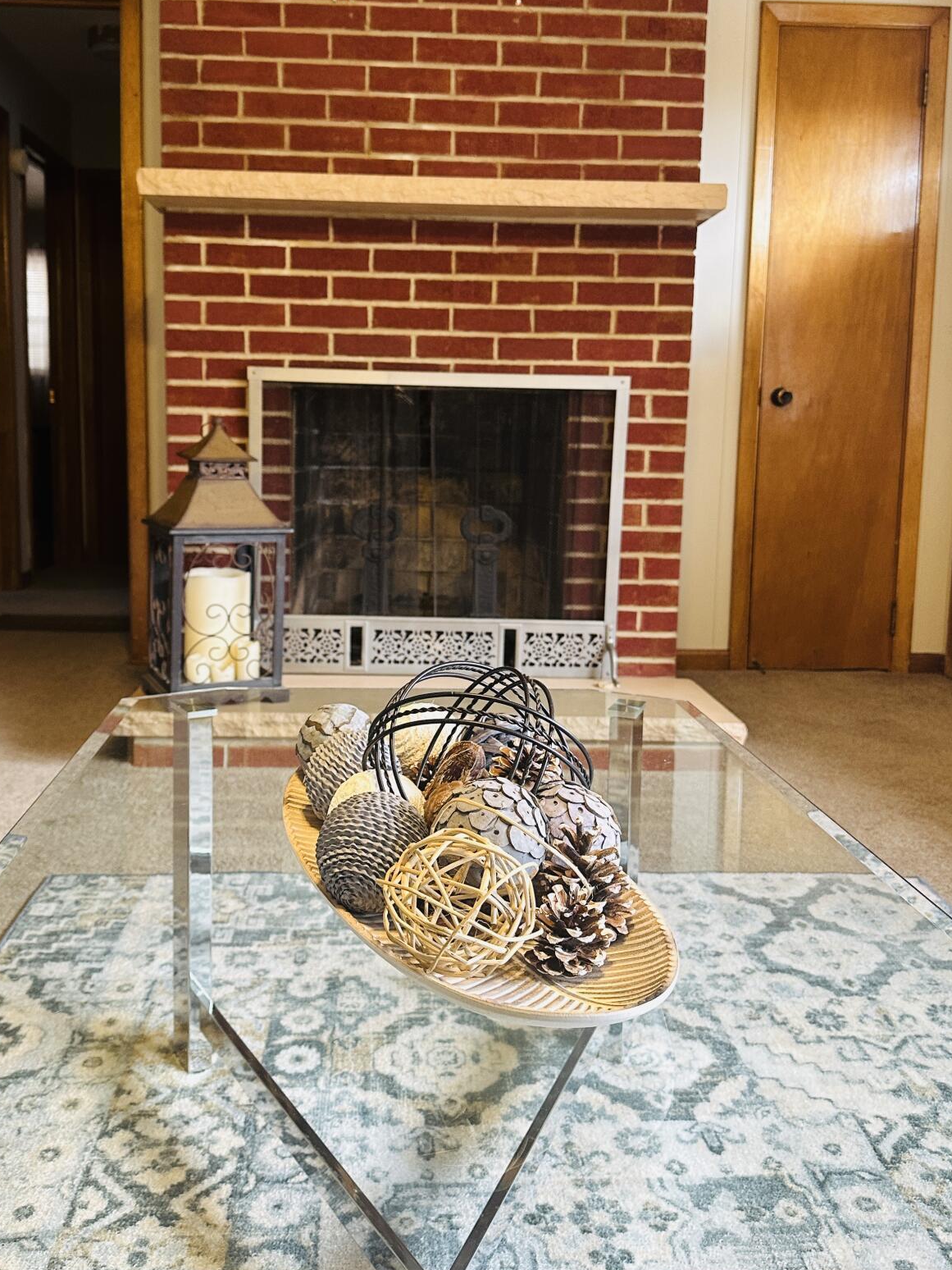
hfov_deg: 45.4
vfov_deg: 58.1
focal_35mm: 31
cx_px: 446
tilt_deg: -5.9
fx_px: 1137
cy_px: 548
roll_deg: -2.6
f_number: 1.78
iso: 200
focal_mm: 6.86
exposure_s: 1/60
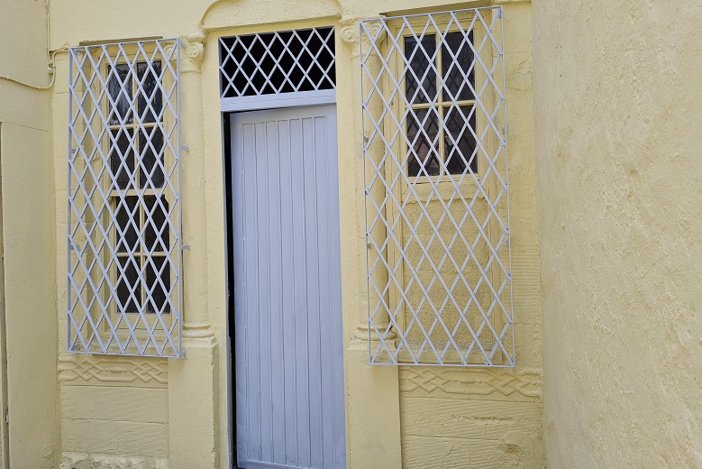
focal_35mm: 28
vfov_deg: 46.4
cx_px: 346
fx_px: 546
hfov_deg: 65.5
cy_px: 215
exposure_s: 1/740
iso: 50
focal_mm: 5.4
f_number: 1.8
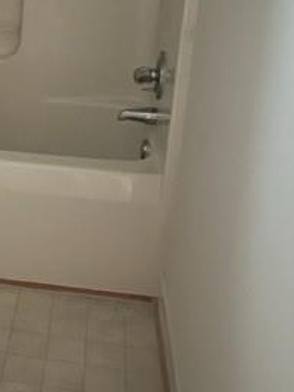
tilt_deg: -19.3
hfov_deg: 21.3
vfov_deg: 29.8
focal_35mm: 64
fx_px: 725
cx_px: -59
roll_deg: -0.1
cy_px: 103
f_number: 1.6
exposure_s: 1/9
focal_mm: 5.1
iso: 1000
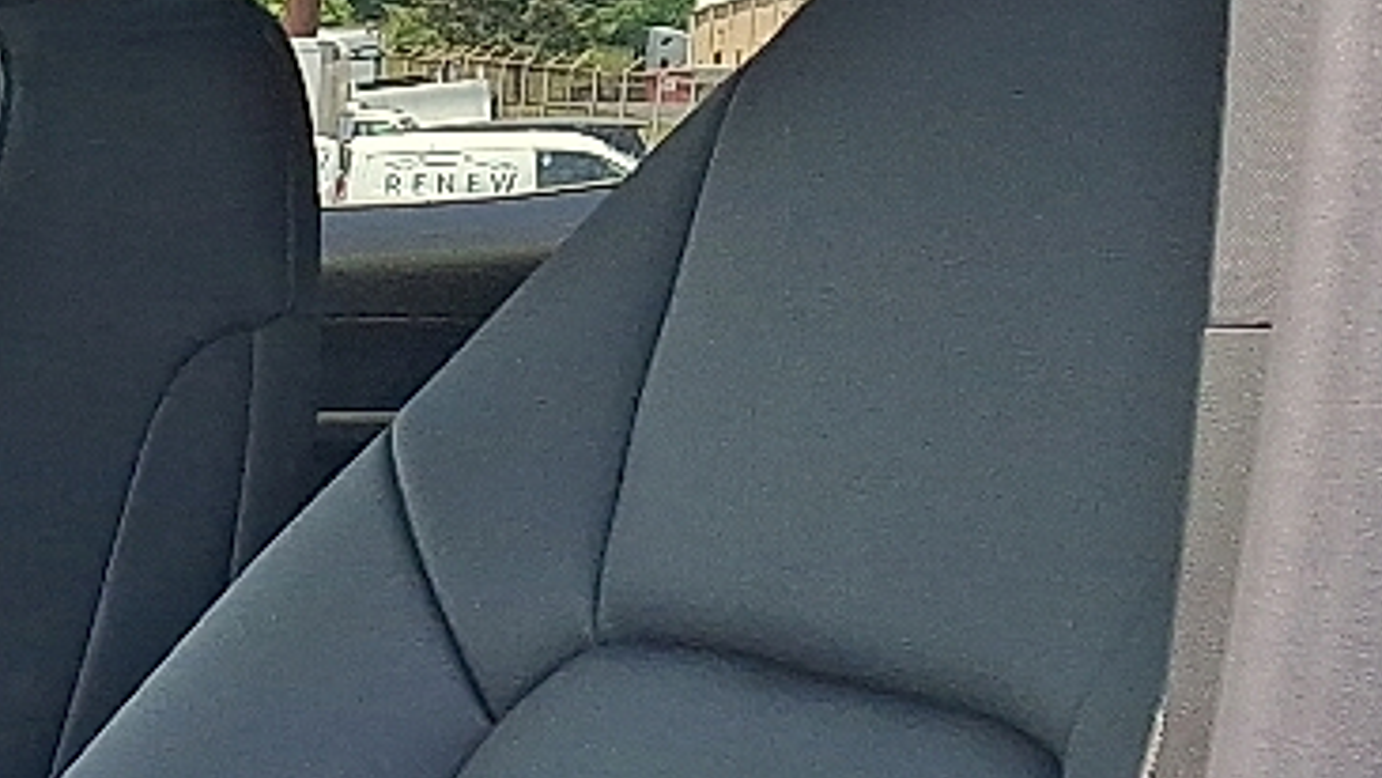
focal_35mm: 119
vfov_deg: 10.0
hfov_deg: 16.1
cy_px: 914
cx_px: -857
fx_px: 4361
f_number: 1.8
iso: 30
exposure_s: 1/476
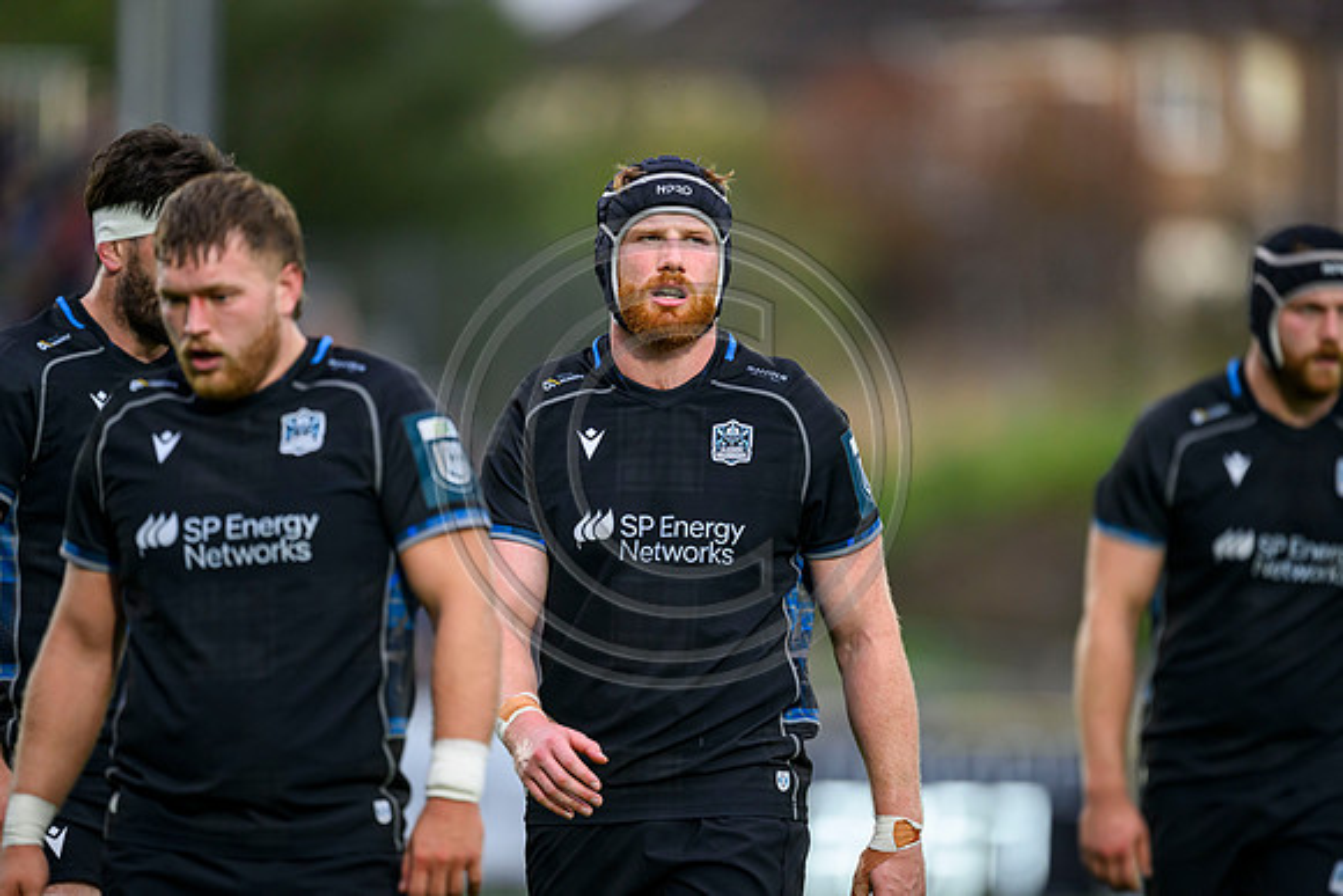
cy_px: 448
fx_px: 20895
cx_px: 672
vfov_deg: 2.5
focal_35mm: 560
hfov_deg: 3.7
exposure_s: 1/1250
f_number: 4
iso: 2000
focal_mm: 560
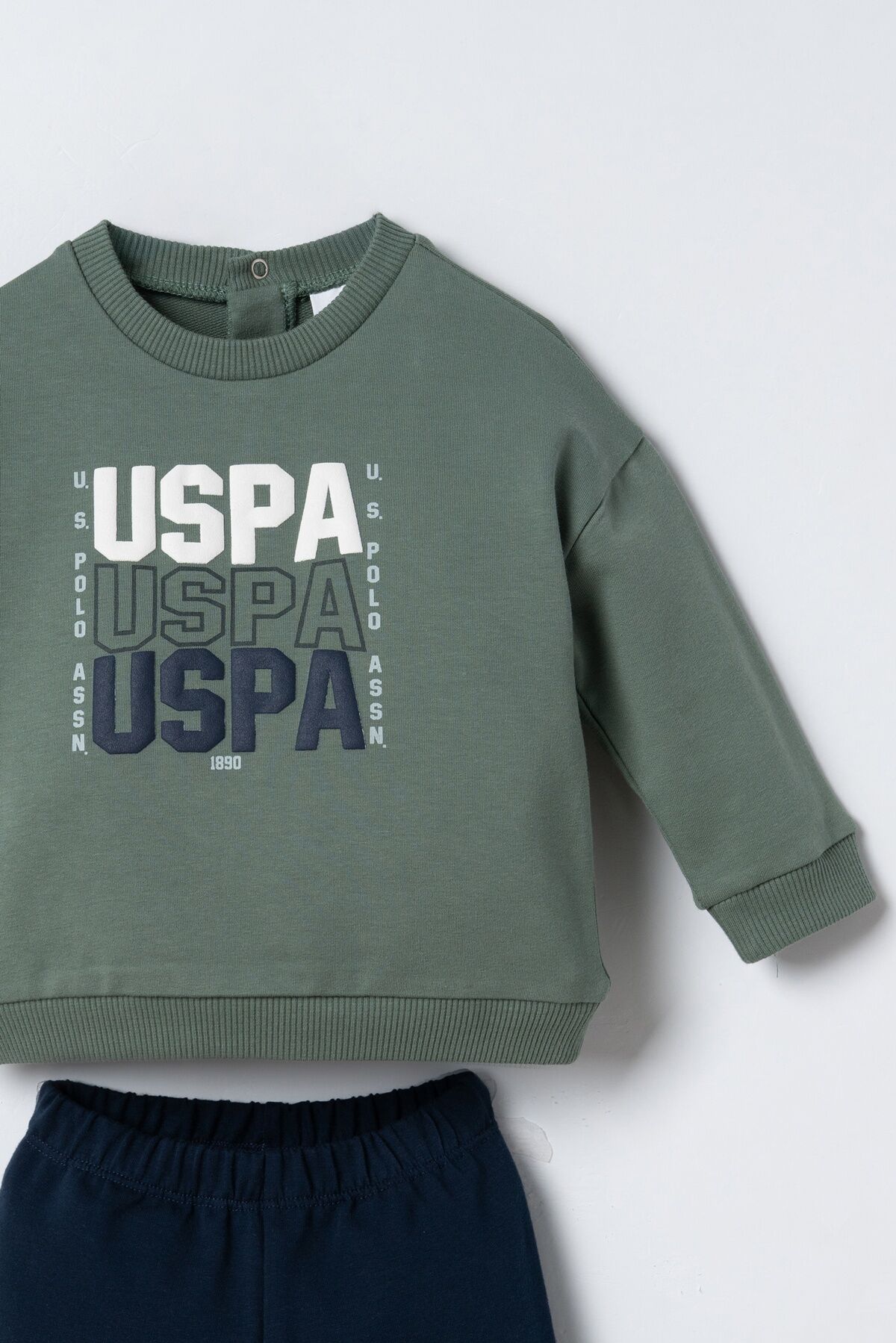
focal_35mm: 50
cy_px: 672
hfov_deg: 27.0
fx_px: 1866
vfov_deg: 39.6
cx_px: 448
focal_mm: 50
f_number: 9
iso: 400
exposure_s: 1/125
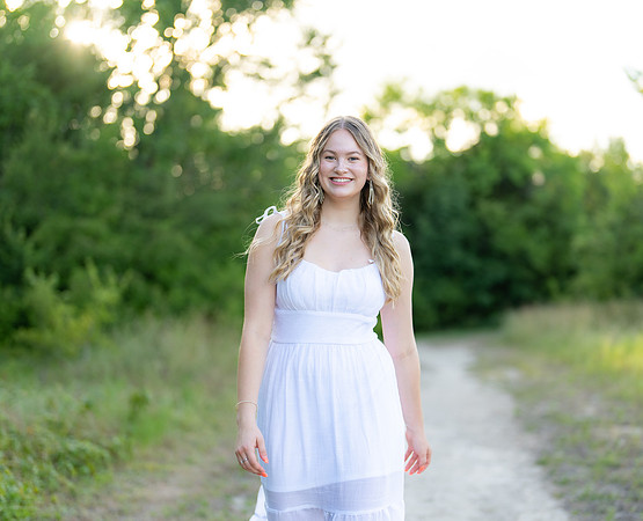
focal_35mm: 63
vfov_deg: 24.4
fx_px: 1207
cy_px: 284
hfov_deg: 29.8
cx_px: 353
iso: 100
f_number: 1.2
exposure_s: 1/1000
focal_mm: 50
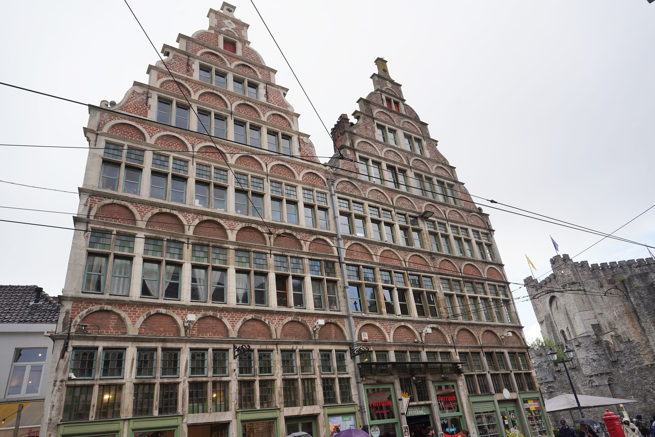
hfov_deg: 73.7
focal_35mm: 24
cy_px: 218
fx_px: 437
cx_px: 328
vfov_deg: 53.1
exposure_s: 1/100
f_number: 8
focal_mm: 24
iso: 100
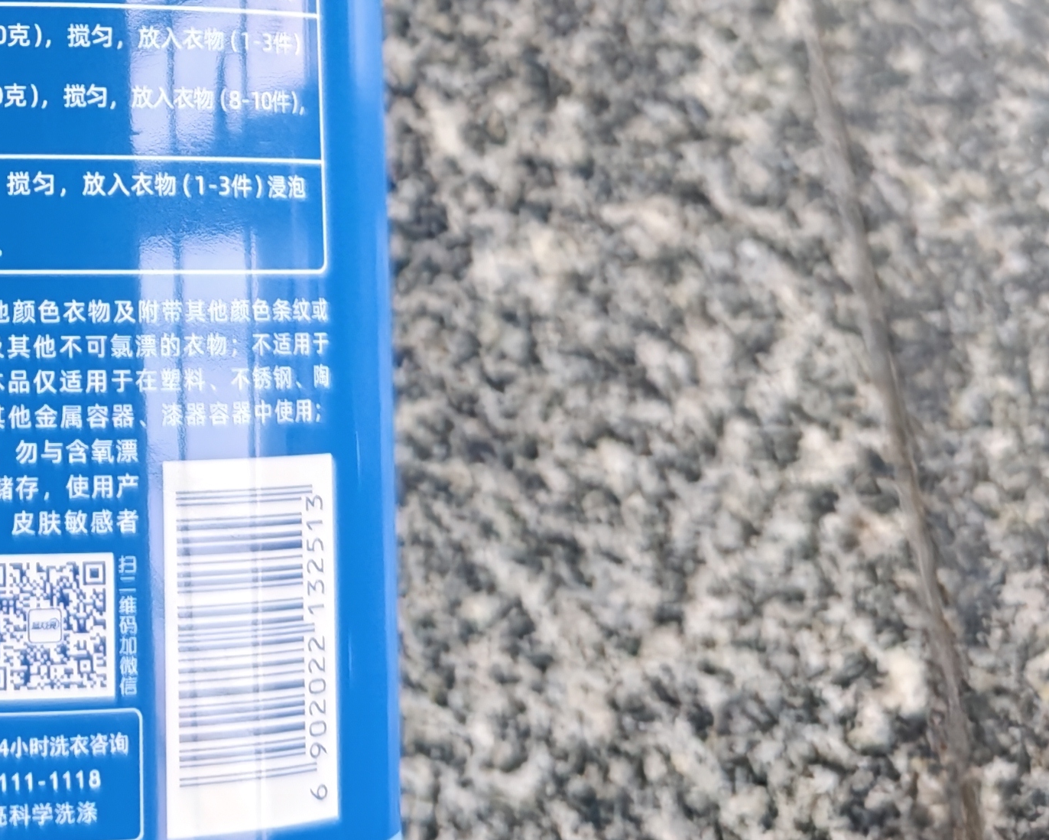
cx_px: -83
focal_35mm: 67
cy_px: -73
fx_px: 2080
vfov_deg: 21.7
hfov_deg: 26.3
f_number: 1.8
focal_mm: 8.67
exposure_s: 1/94
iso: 1000
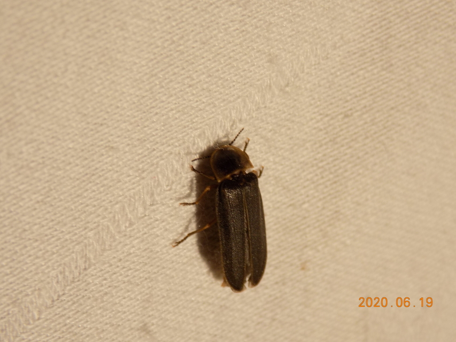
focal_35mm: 118
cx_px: 228
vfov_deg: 12.6
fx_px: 1555
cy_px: 171
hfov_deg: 16.7
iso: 100
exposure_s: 1/30
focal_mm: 20.9
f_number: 4.8
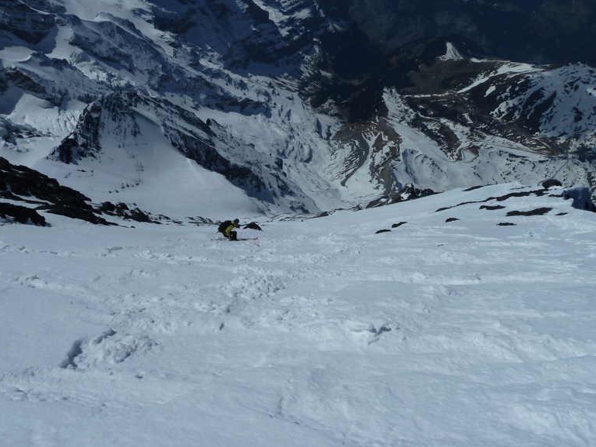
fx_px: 448
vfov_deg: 53.1
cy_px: 218
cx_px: 299
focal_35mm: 26
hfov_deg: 67.3
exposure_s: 1/1600
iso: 80
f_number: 6.3
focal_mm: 4.1
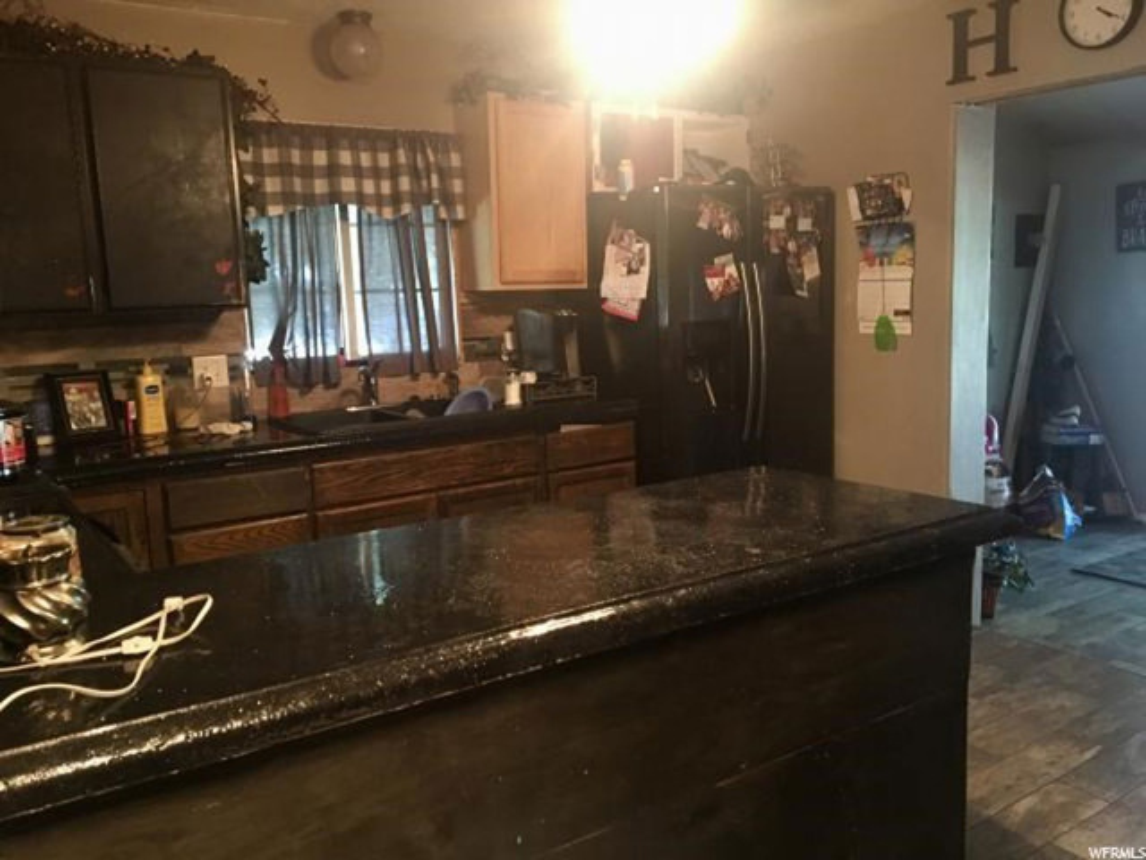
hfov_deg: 61.7
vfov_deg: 48.2
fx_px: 960
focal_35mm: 29
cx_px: 573
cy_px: 430
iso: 200
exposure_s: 1/15
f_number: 2.2
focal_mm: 4.15
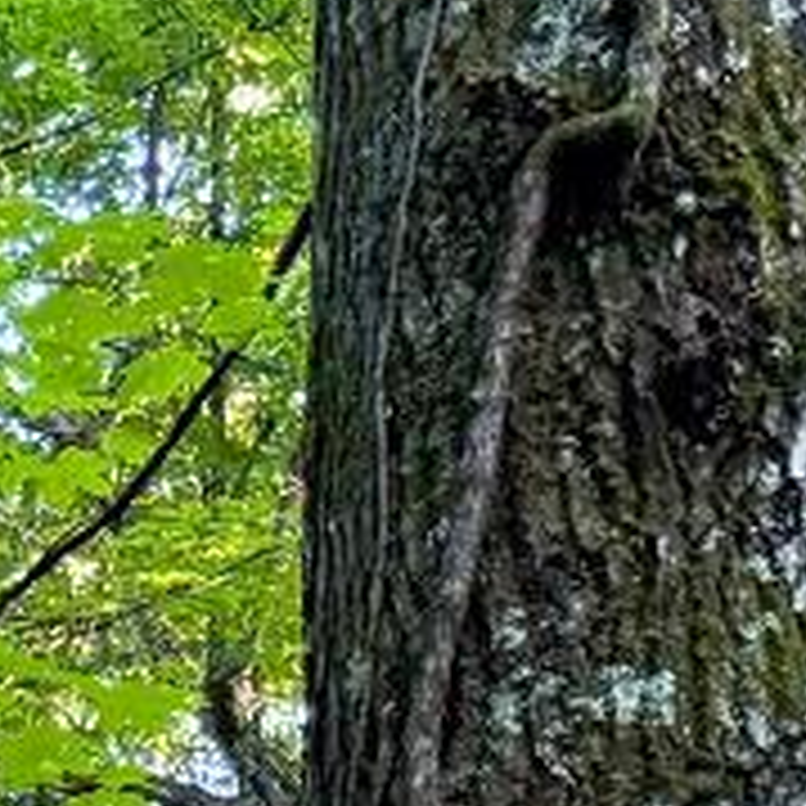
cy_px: 2245
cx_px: -1644
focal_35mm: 178
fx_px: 4689
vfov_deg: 8.5
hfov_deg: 8.3
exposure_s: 1/60
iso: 250
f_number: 1.78
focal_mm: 6.76
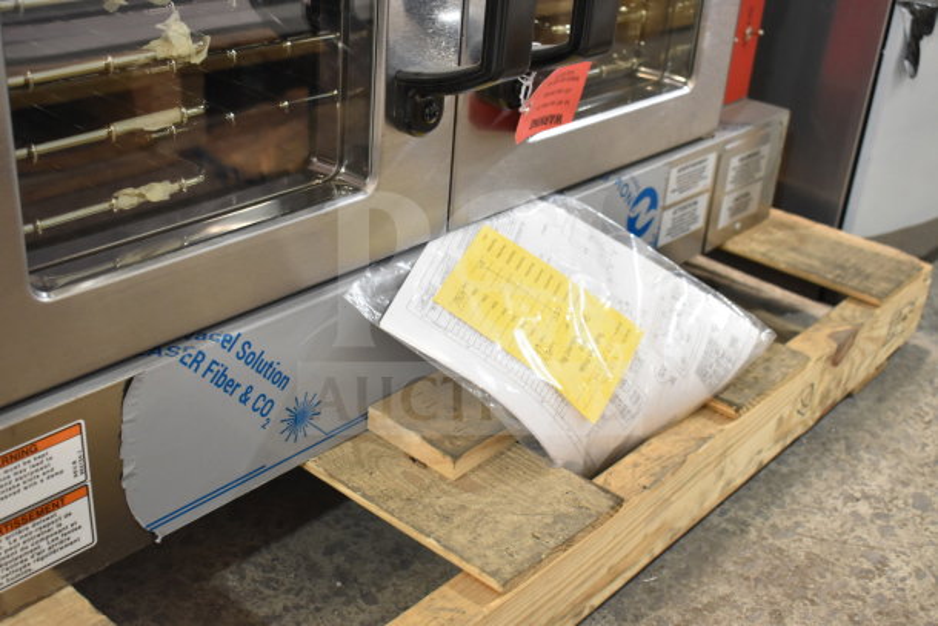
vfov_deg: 30.9
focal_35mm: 44
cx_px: 469
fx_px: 1134
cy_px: 313
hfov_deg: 45.0
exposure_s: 1/50
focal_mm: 29
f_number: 4.2
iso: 1400
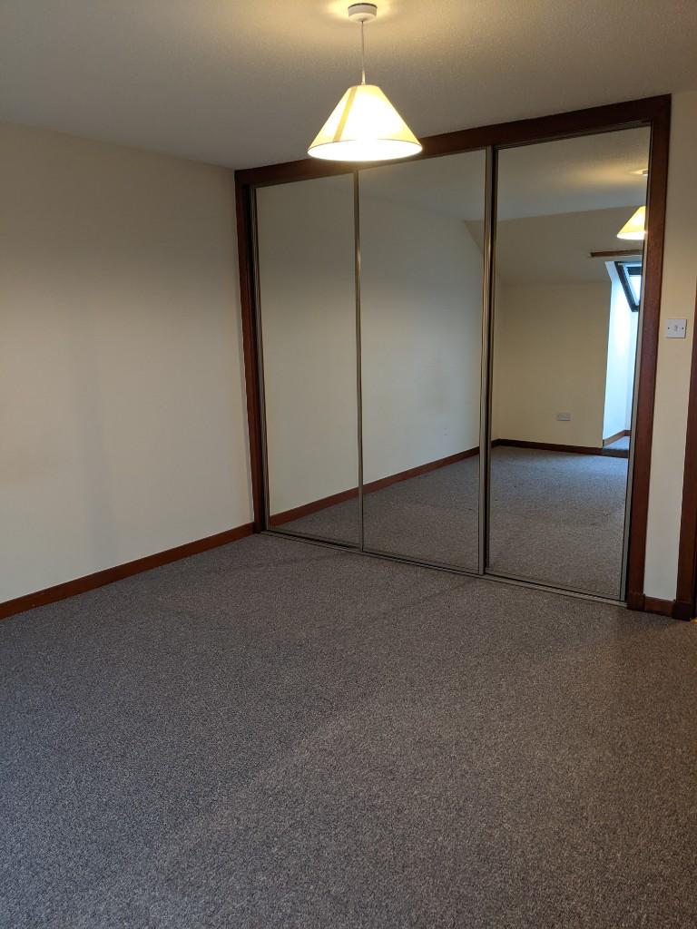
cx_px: 348
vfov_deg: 65.3
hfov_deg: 51.4
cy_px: 464
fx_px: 725
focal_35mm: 27
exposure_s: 1/25
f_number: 1.8
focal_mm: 4.44
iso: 317
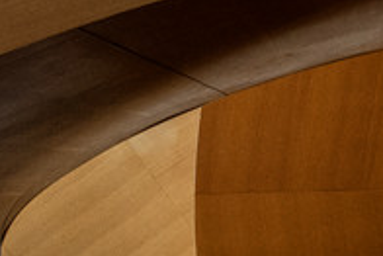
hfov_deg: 10.3
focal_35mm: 196
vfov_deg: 7.0
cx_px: 485
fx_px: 2087
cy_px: 263
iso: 1600
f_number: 7.1
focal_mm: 32
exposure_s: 1/80
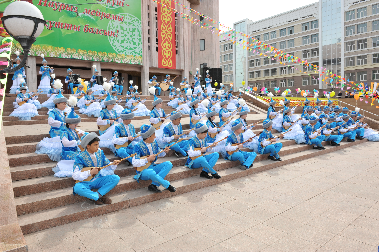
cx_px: 190
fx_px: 253
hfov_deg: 73.8
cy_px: 126
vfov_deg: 53.1
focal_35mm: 24
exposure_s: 1/250
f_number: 11
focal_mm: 24
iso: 400
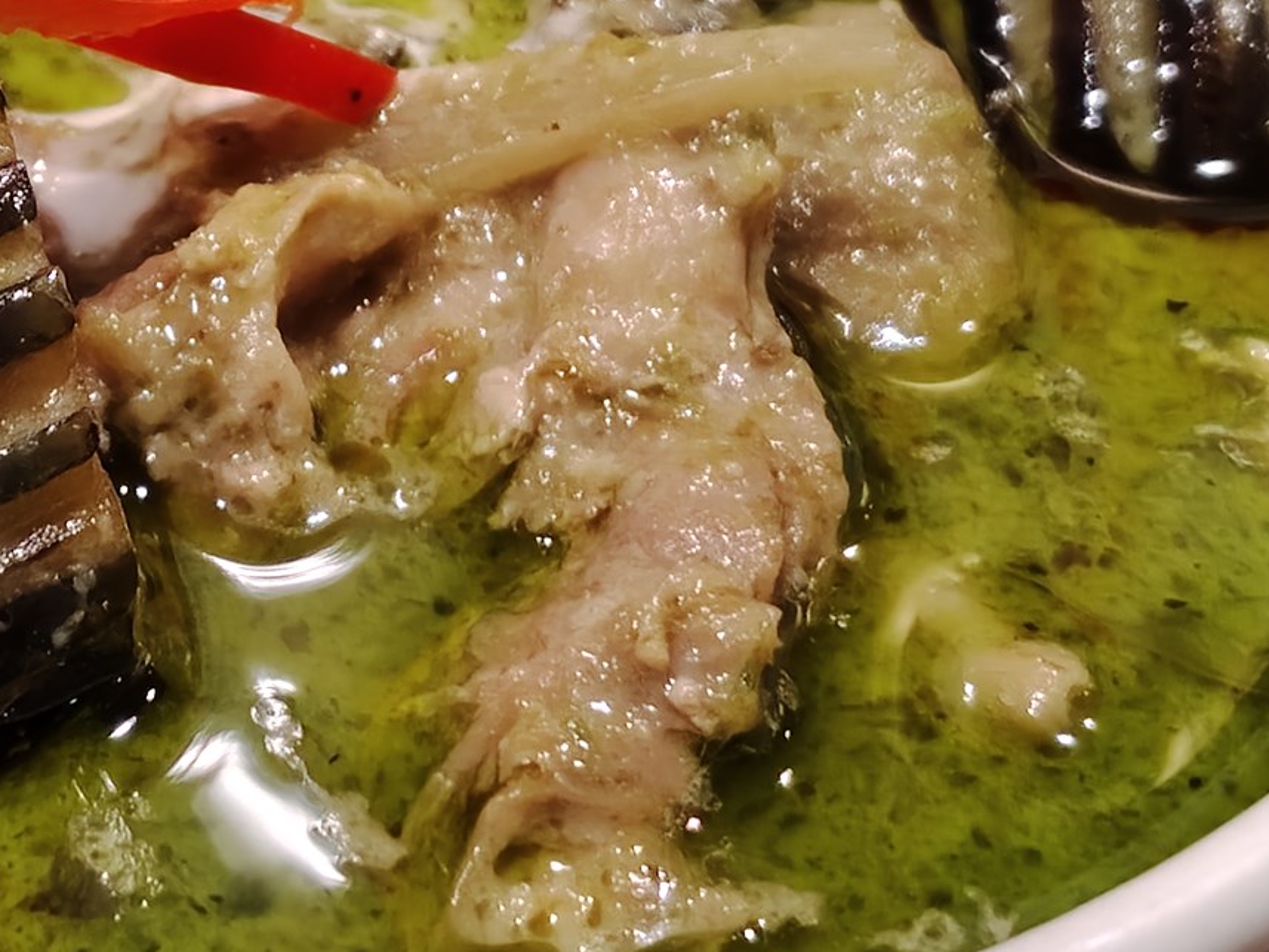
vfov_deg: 14.3
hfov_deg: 18.8
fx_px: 3776
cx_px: 154
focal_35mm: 103
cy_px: 268
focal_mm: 5.56
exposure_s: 1/50
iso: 1219
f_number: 1.88
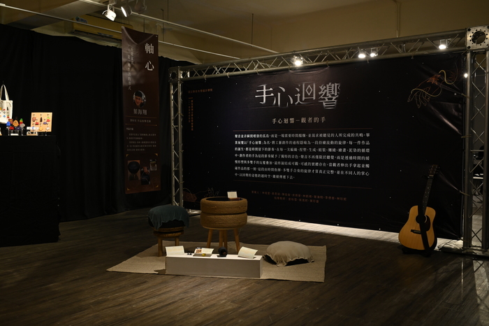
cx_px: 244
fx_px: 475
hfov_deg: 54.5
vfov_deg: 37.8
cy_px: 163
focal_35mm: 35
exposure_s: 1/80
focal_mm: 35
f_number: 4.5
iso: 1000
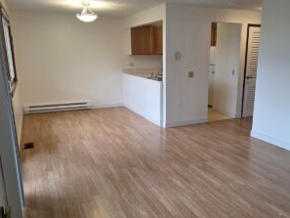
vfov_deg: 45.4
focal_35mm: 31
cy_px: 117
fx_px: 260
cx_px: 166
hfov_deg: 58.1
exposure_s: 1/120
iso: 160
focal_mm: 6.3
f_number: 1.7
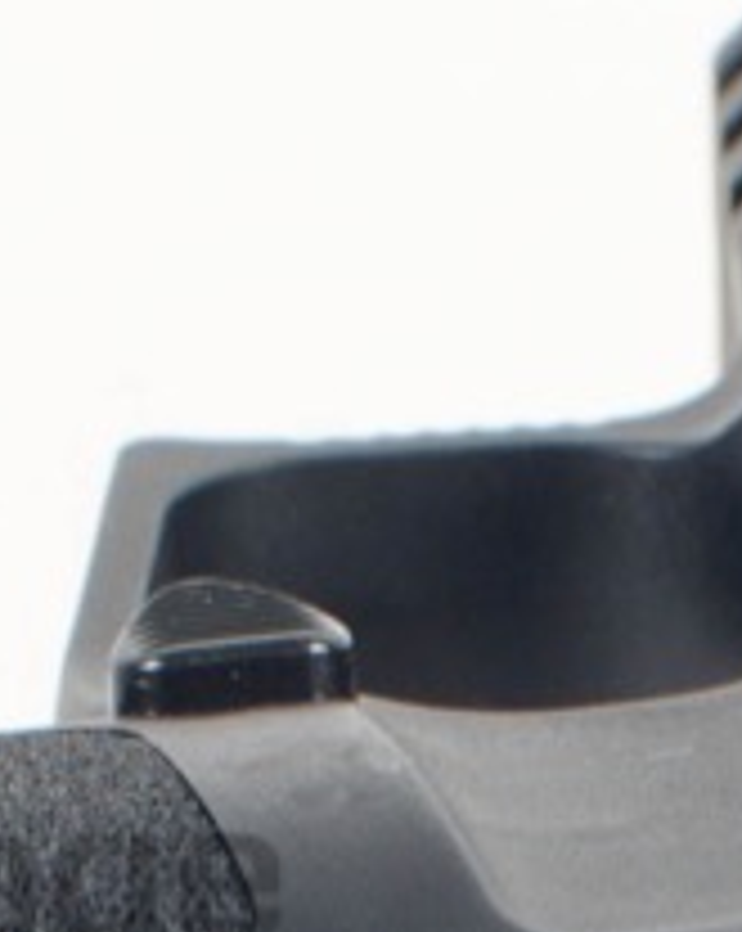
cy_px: 1047
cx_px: -207
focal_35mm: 191
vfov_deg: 10.0
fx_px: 5250
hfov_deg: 8.0
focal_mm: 35
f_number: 10
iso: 200
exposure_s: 1/200
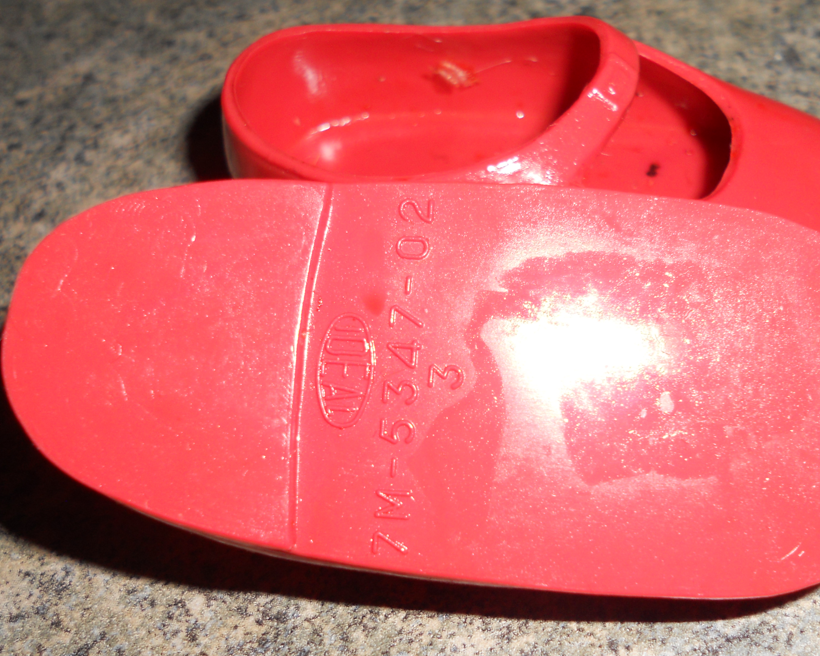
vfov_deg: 35.6
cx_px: 459
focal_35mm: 42
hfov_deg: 43.7
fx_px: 1019
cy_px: 388
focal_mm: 5.8
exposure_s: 1/25
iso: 80
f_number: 8.8
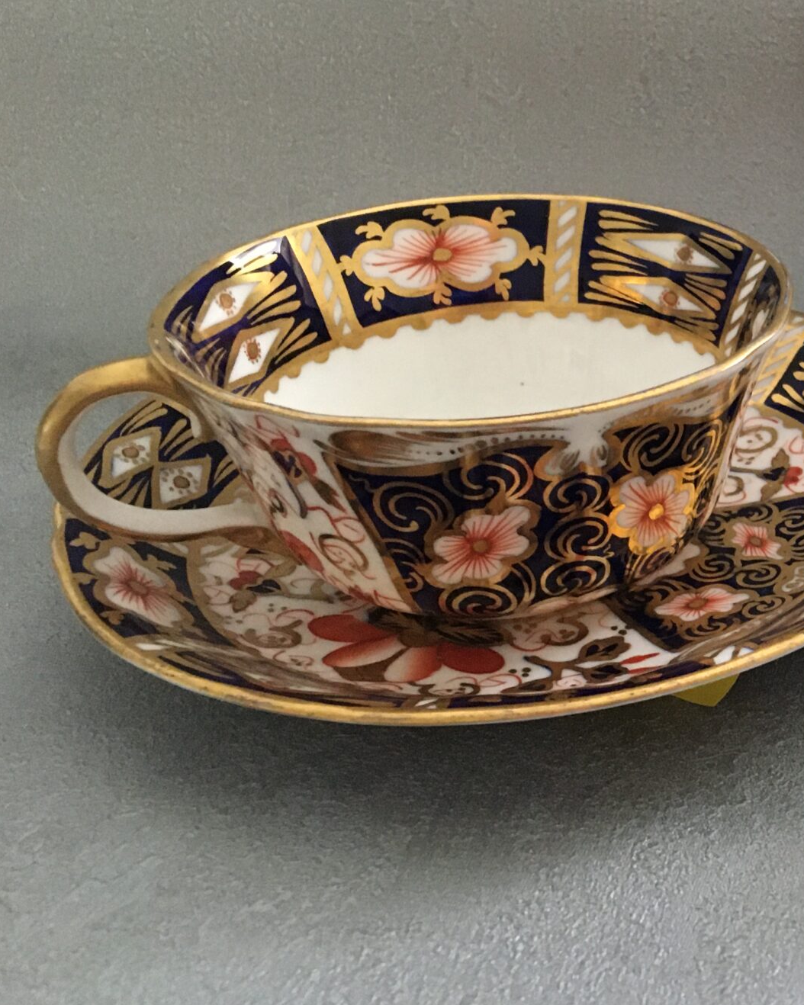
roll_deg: -2.9
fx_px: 1636
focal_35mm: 55
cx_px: 961
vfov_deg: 34.1
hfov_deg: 24.9
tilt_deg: -26.7
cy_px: 426
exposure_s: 1/17
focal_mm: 4.15
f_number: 2.2
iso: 200
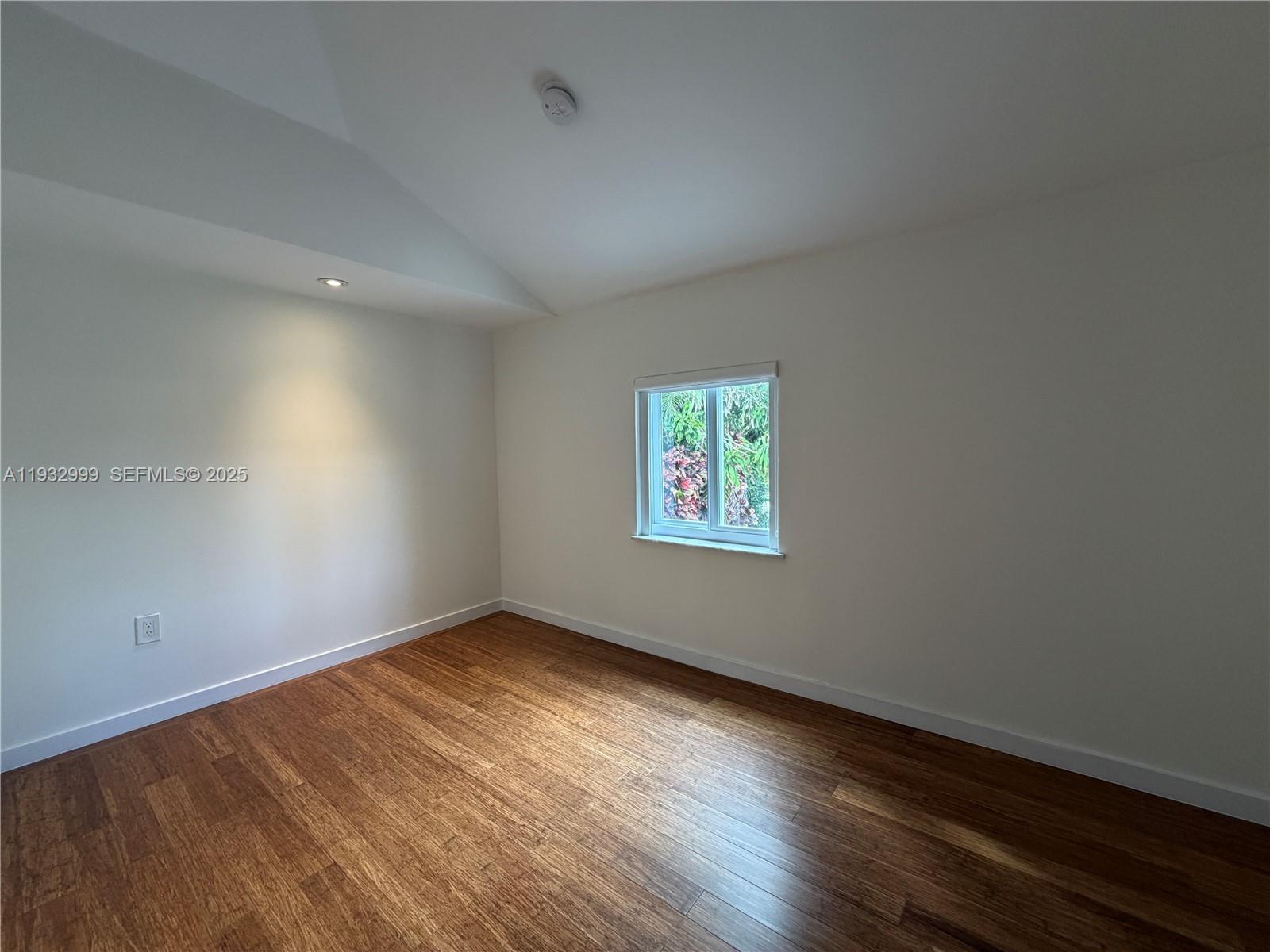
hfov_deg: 102.1
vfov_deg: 85.7
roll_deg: +1.4
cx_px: 635
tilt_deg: -3.1
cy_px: 476
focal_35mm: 14
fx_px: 514
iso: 200
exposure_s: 1/120
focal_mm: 2.22
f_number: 2.2
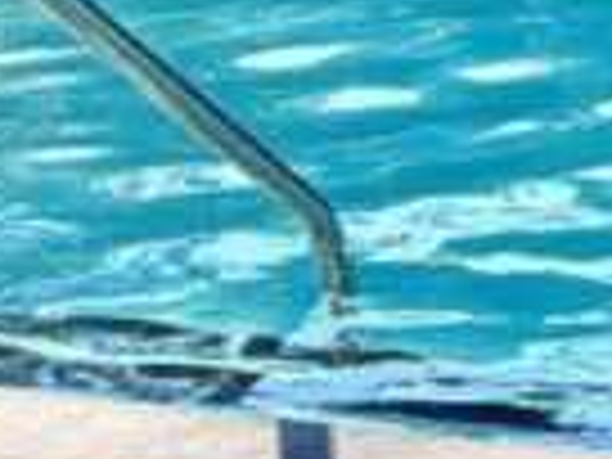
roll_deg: +0.0
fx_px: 3465
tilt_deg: -4.1
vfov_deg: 7.3
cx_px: 1912
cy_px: -410
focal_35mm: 196
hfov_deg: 8.3
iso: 50
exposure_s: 1/1135
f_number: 1.6
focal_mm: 5.96
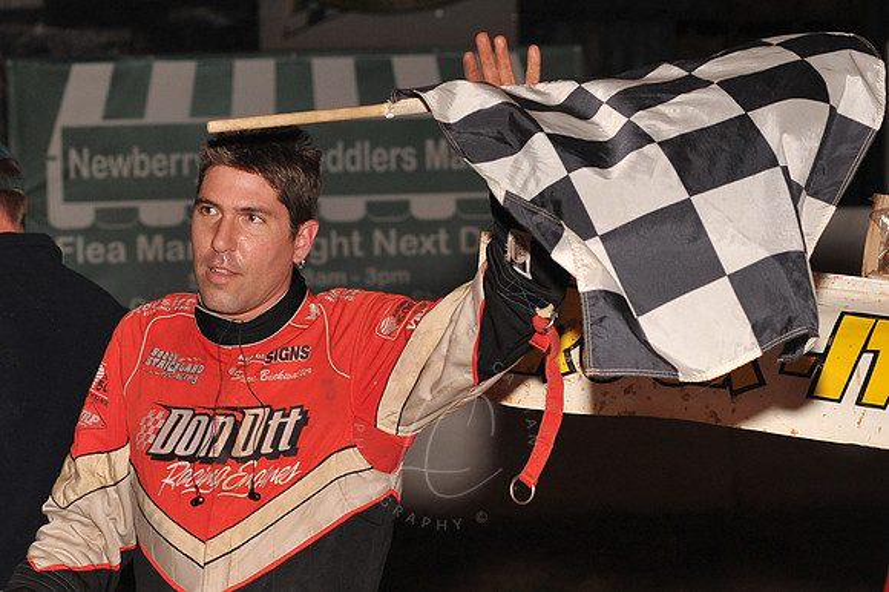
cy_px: 296
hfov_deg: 20.4
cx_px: 444
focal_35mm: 100
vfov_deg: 13.7
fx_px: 2468
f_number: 6.3
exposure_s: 1/320
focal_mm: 100
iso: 640
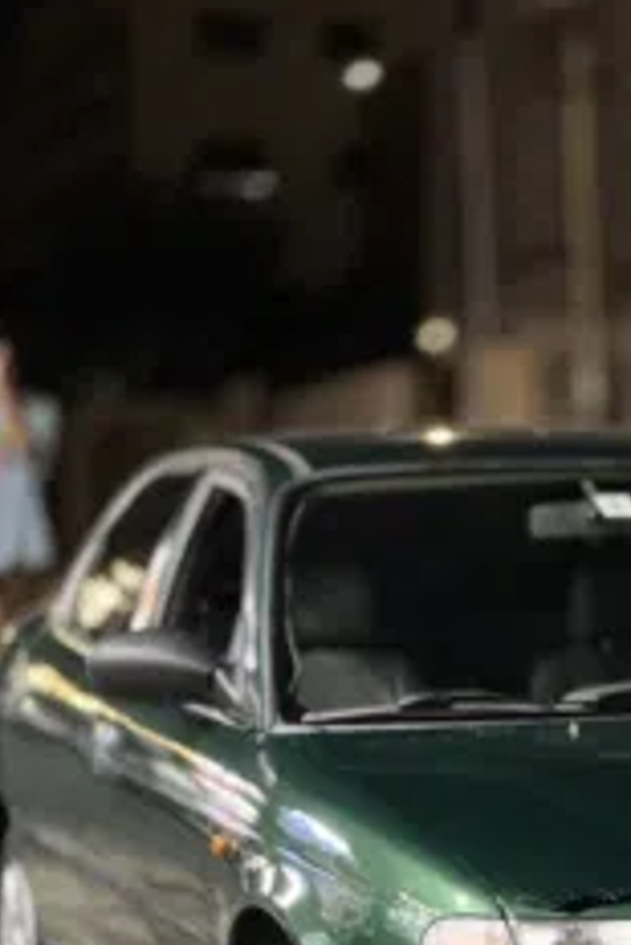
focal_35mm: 138
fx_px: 3623
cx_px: 607
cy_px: 741
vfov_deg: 14.8
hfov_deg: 9.9
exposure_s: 1/25
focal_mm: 9
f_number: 2.8
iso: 400
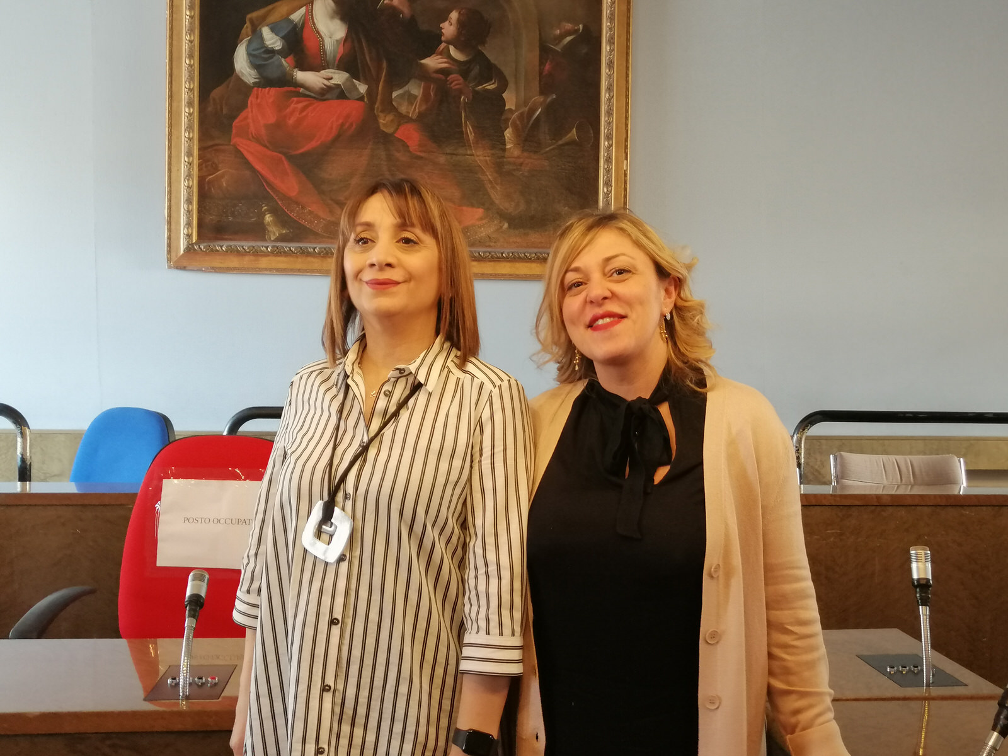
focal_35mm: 37
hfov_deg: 50.1
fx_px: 1077
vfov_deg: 38.7
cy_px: 378
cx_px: 504
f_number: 1.8
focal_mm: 3.95
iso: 400
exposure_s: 1/33.3
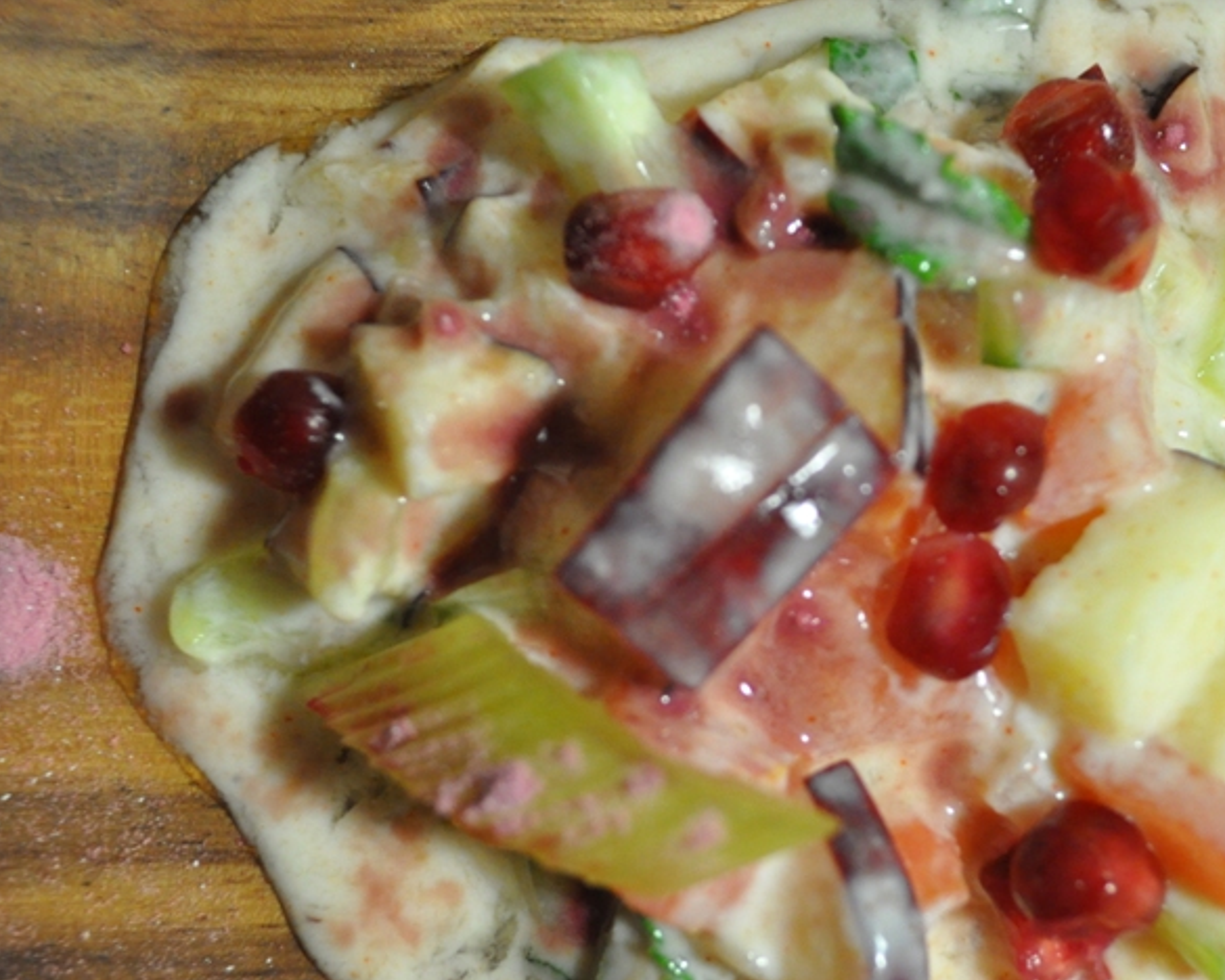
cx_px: 750
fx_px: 2320
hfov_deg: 29.5
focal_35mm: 64
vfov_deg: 23.8
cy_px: 624
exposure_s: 1/50
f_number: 4.2
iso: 1600
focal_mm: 26
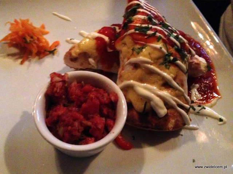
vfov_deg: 42.8
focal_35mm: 33
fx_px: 222
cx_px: 116
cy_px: 87
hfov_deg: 55.5
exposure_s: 1/15
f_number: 2.4
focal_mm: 4.12
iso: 800
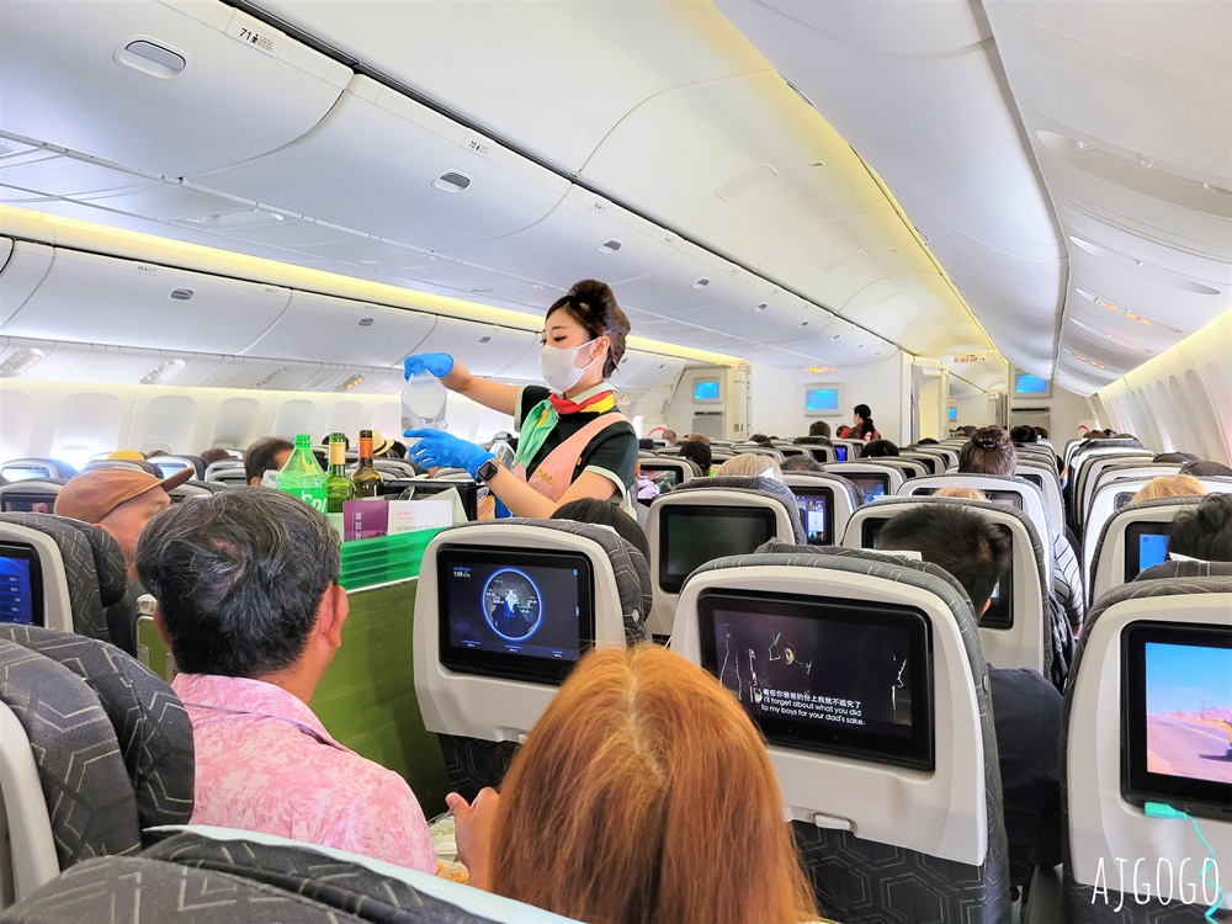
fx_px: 925
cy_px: 462
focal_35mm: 26
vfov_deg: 53.1
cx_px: 616
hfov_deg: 67.3
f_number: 1.8
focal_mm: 5.4
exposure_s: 1/48
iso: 160
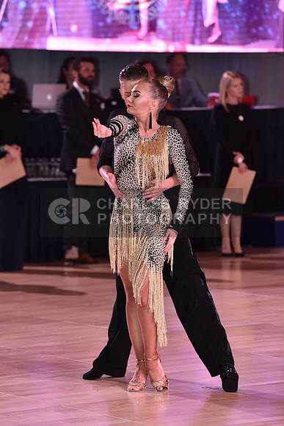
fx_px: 2188
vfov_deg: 11.1
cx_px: 142
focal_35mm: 185
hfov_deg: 7.4
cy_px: 213
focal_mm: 185
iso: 1600
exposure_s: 1/250
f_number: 4.5
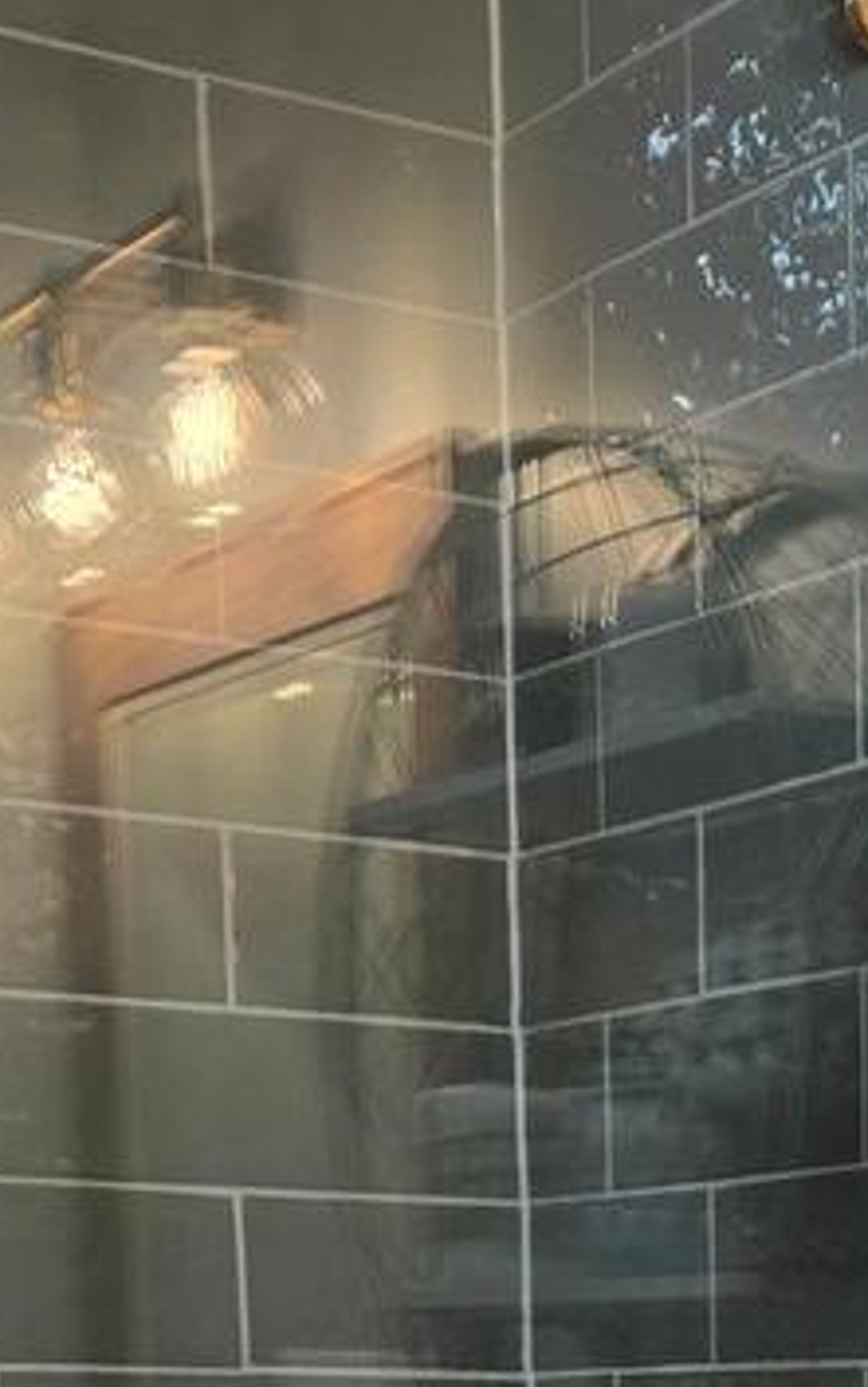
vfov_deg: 18.3
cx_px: 1732
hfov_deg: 11.2
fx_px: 4007
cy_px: 1811
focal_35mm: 106
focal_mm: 5.4
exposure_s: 1/120
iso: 80
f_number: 1.8
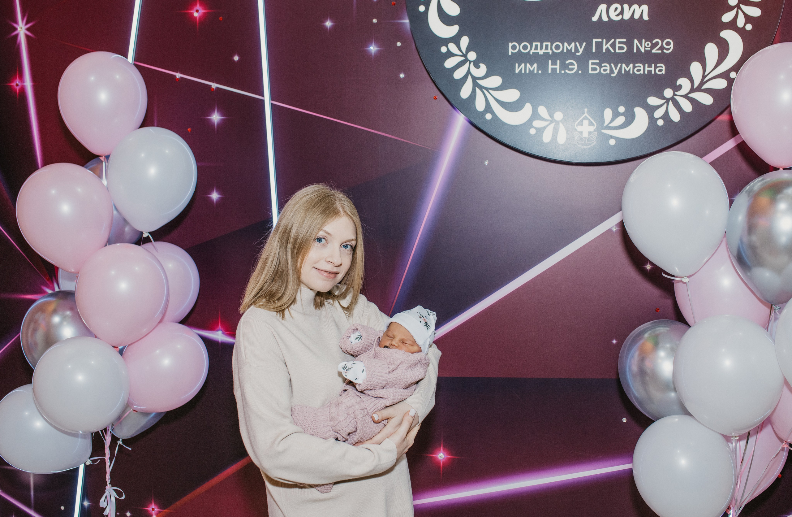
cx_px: 412
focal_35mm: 39
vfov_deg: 34.0
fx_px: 844
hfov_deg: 50.3
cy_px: 242
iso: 320
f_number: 4.5
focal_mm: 35
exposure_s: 1/160
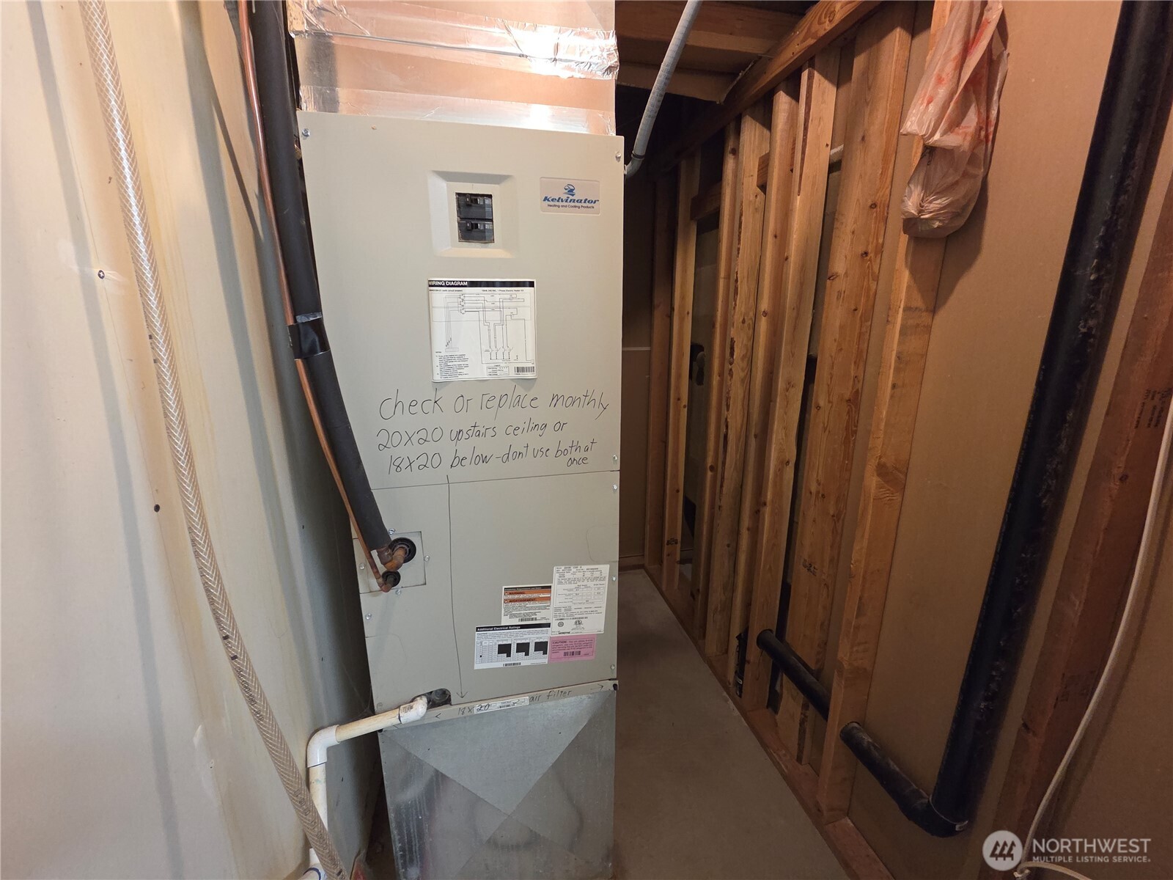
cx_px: 586
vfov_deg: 89.9
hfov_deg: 106.2
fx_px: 441
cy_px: 440
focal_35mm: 13
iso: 1000
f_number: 2.2
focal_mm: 2.2
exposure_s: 1/60
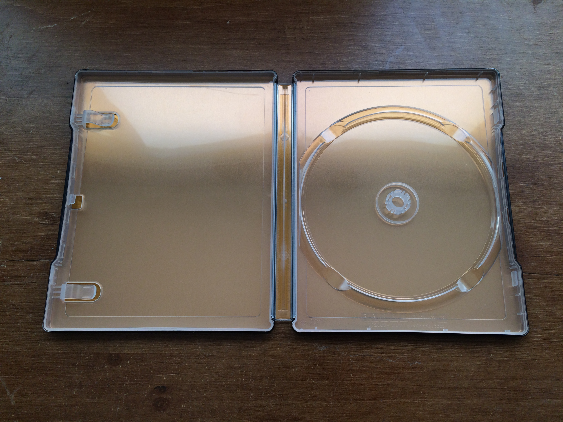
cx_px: 282
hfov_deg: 61.7
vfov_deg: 48.2
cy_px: 211
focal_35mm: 29
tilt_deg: -76.2
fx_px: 472
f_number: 2.2
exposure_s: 1/158
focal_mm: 4.15
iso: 32
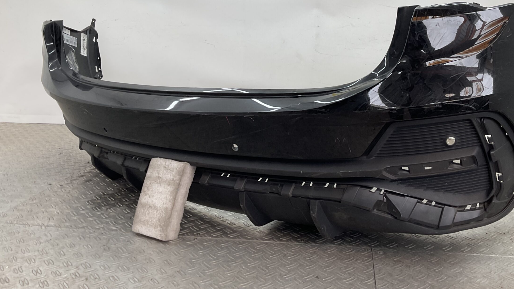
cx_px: 300
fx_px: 504
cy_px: 78
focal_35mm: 37
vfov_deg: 31.5
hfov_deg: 53.7
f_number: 1.8
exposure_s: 1/110
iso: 16
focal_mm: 3
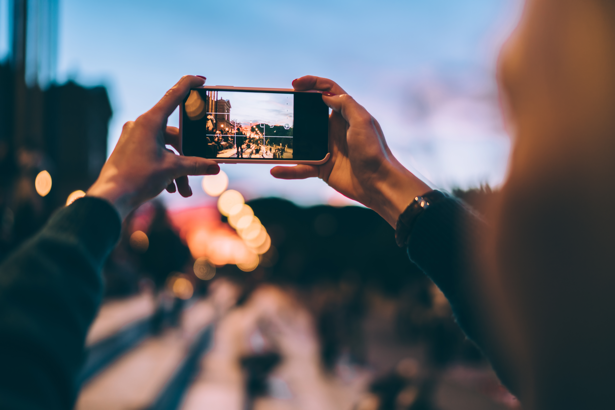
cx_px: 308
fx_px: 598
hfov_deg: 54.4
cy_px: 205
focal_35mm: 35
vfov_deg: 37.9
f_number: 1.4
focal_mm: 35
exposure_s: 1/125
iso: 320
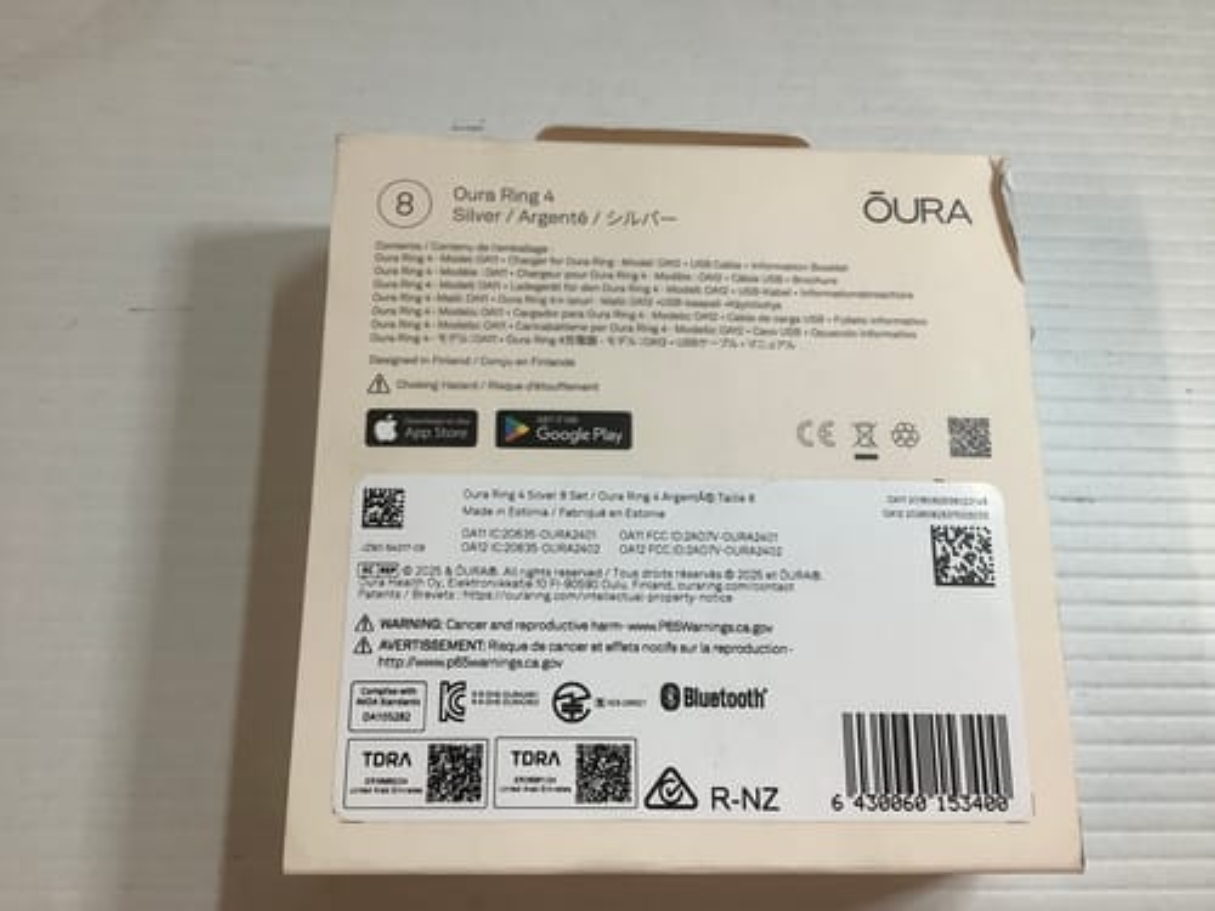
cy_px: 456
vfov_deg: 45.4
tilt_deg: -72.6
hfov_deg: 58.4
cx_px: 608
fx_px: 1088
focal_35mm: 31
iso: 80
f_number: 2.4
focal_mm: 3.3
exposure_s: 1/50
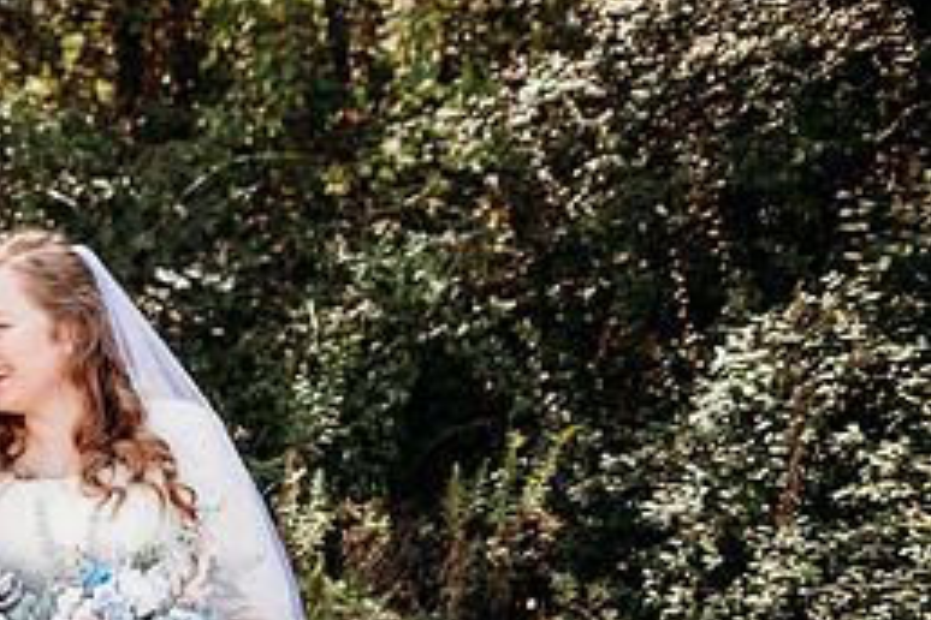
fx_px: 1396
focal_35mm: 54
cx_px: -112
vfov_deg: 24.9
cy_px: 431
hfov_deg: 32.2
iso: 100
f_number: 2.2
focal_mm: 24
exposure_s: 1/800
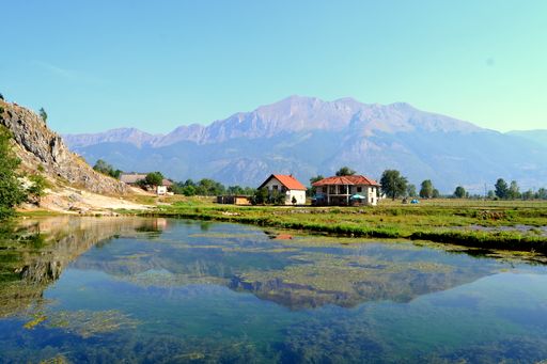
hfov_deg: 67.4
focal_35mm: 27
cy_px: 182
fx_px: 410
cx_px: 274
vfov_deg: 47.9
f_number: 11
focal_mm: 18
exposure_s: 1/400
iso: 400
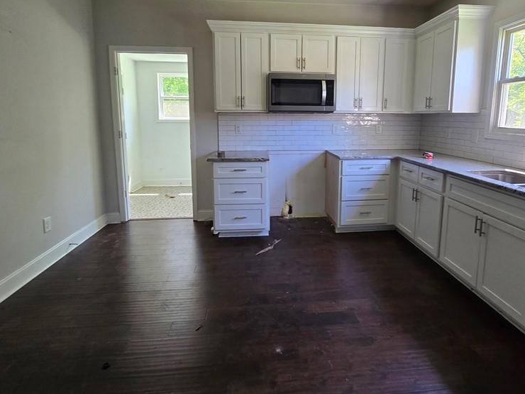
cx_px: 290
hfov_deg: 87.4
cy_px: 157
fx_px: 273
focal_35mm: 18
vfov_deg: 70.8
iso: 160
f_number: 2.2
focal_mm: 2.2
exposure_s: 1/60
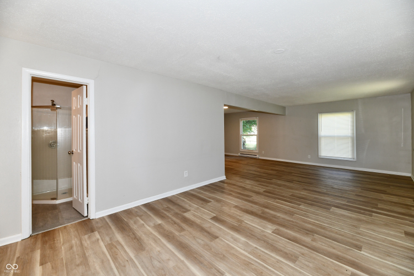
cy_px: 138
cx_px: 207
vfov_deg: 81.2
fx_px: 161
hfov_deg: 104.3
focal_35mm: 14
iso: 640
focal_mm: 14
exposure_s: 1/60
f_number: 6.3
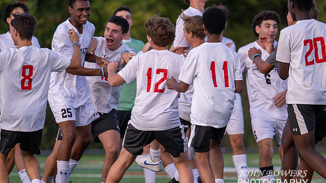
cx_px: 197
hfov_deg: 4.0
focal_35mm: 542
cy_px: 110
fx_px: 4685
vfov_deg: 2.2
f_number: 4.5
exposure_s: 1/2500
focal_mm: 400
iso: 1600
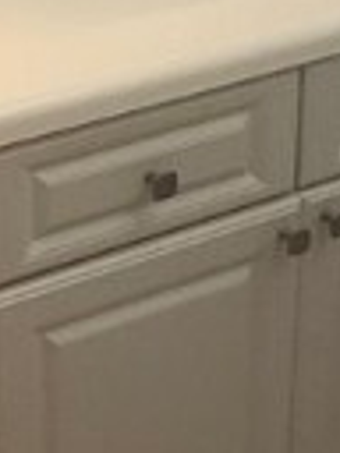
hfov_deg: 15.5
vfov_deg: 21.7
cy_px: -78
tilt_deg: -17.8
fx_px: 1100
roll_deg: +5.0
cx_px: -237
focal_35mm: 84
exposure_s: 1/60
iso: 500
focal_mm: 2.22
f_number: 2.2
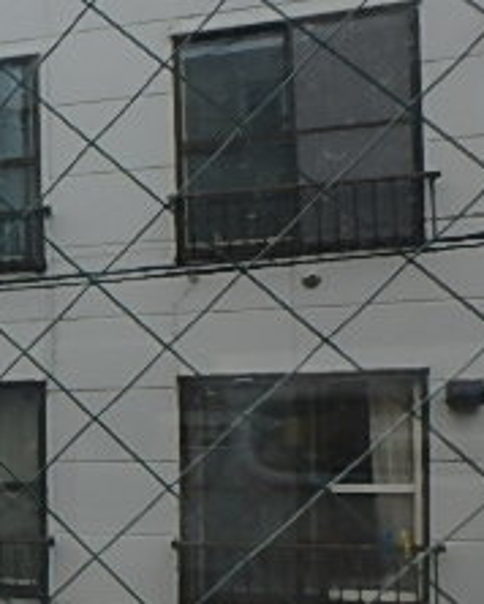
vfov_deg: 31.4
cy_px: 454
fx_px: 1055
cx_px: -356
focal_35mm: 59
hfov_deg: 19.9
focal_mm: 3.7
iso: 125
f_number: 3.5
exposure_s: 1/800
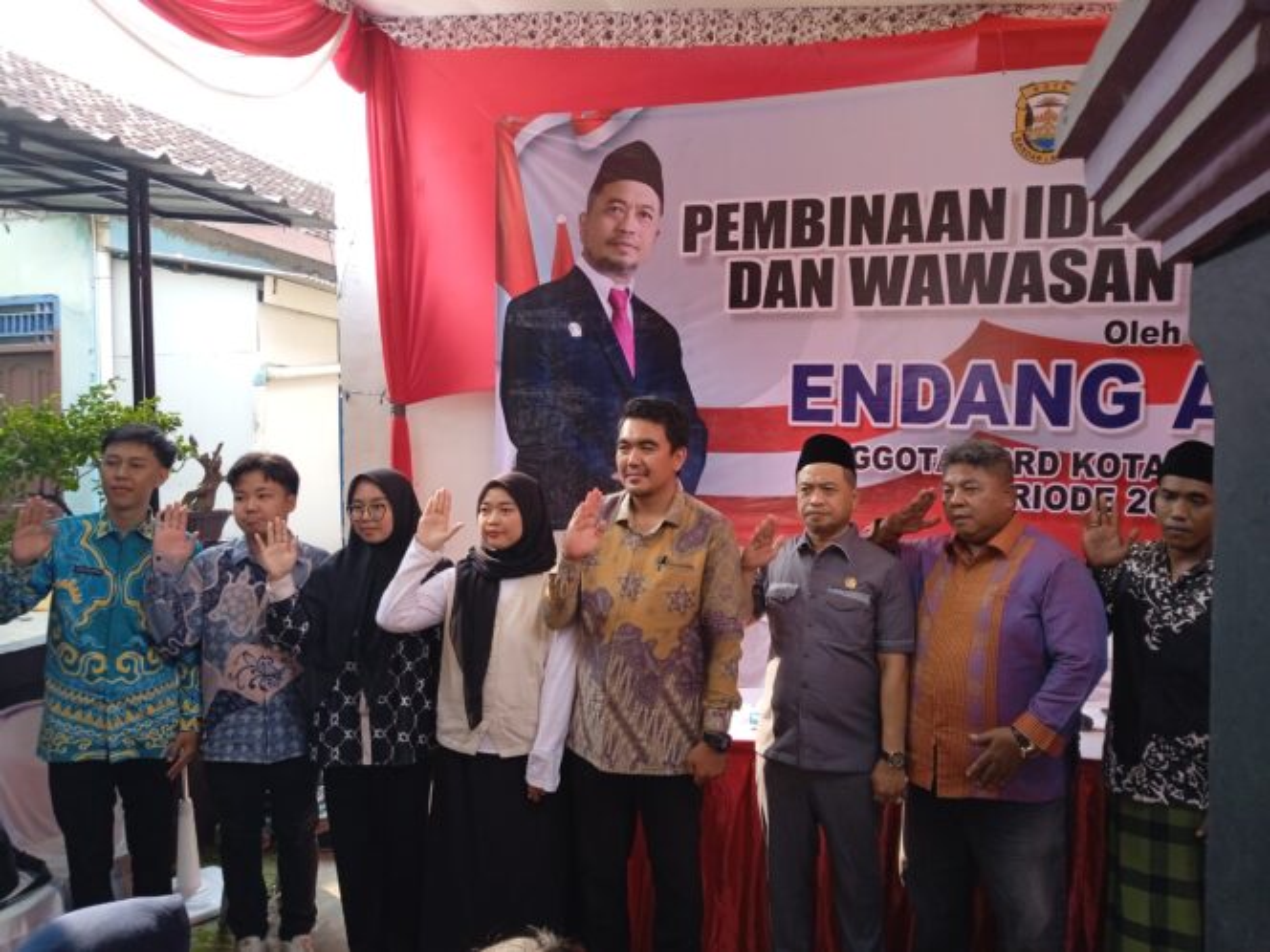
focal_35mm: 28
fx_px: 1027
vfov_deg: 49.7
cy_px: 476
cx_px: 635
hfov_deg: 63.4
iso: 139
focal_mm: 3.43
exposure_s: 1/100
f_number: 2.2
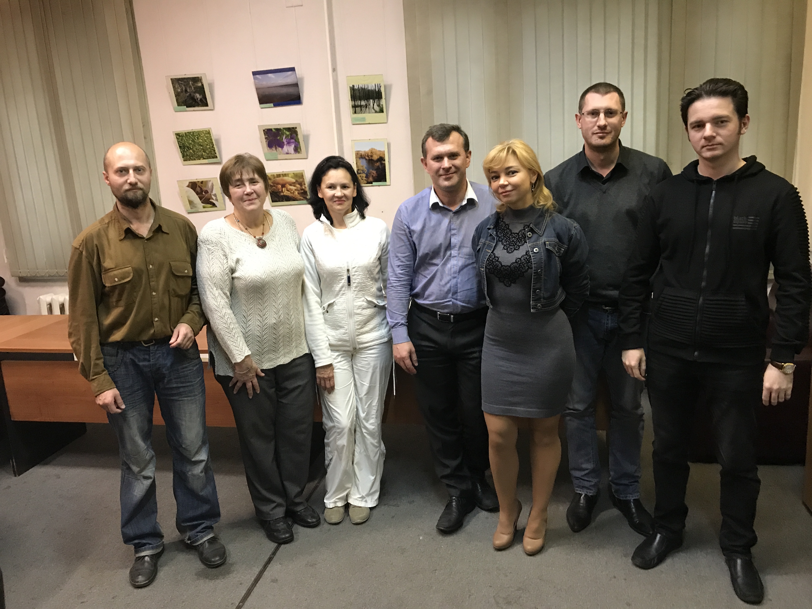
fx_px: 657
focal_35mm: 28
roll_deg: +2.6
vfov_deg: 49.7
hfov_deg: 63.4
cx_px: 406
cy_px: 304
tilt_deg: -13.5
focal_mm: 3.99
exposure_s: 1/14
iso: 100
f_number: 1.8
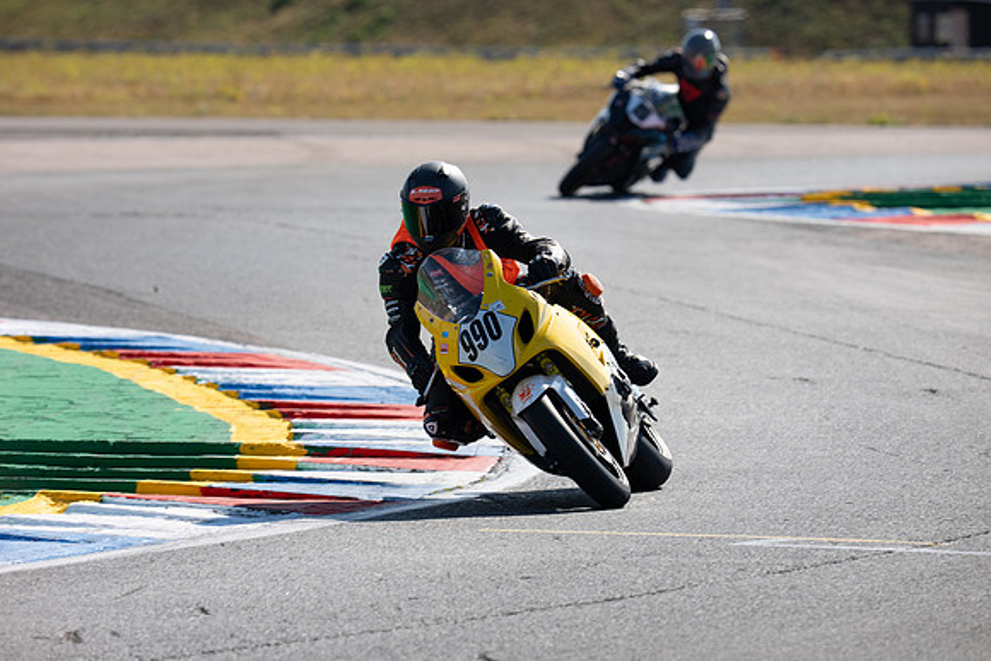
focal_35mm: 400
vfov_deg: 3.4
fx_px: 11013
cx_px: 496
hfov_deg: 5.2
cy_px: 330
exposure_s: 1/320
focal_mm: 400
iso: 100
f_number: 6.3
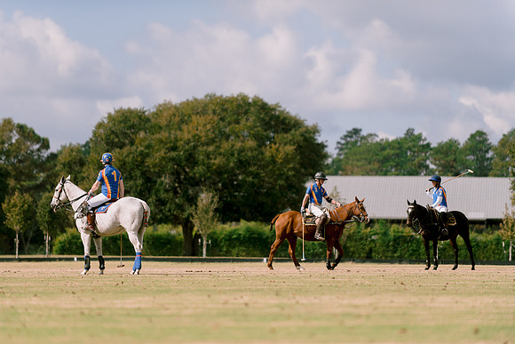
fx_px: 2285
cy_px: 179
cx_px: 244
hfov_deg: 12.9
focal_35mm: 160
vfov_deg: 8.6
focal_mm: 150
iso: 200
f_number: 2.8
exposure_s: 1/8000
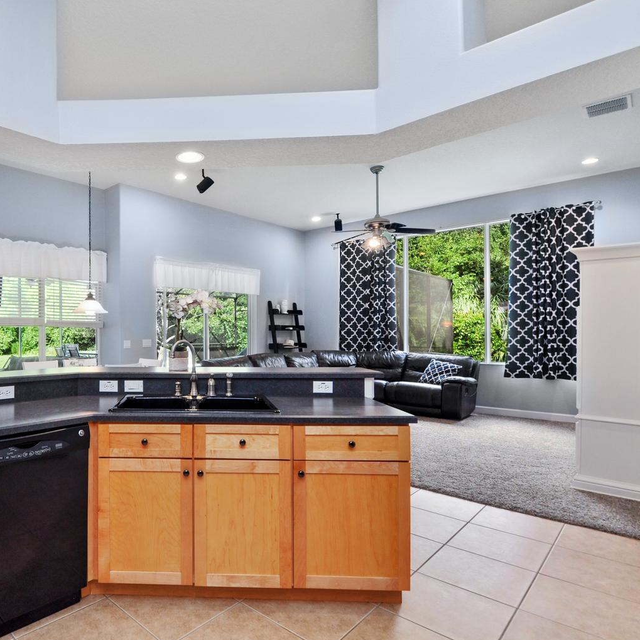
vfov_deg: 74.8
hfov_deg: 70.9
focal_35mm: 20
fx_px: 418
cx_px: 179
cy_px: 320
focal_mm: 10
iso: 200
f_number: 8
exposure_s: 1/4
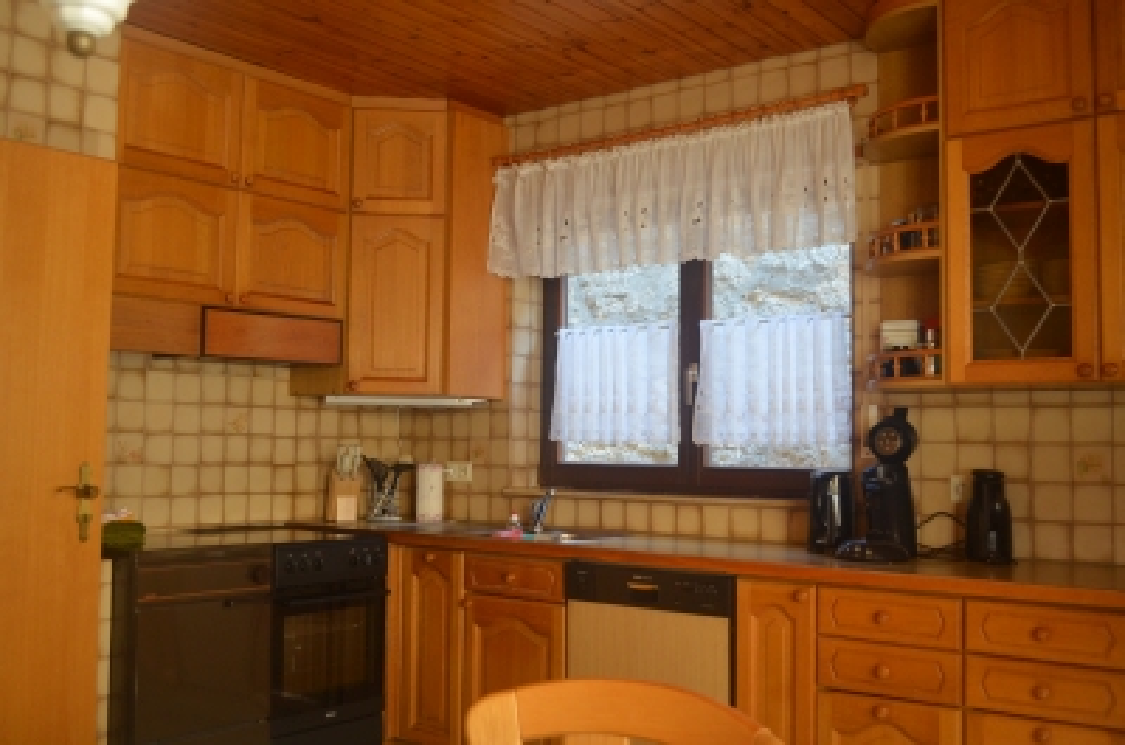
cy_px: 372
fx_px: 1123
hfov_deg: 53.2
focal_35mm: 36
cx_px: 562
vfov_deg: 36.7
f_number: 4
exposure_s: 1/50
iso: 800
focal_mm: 24
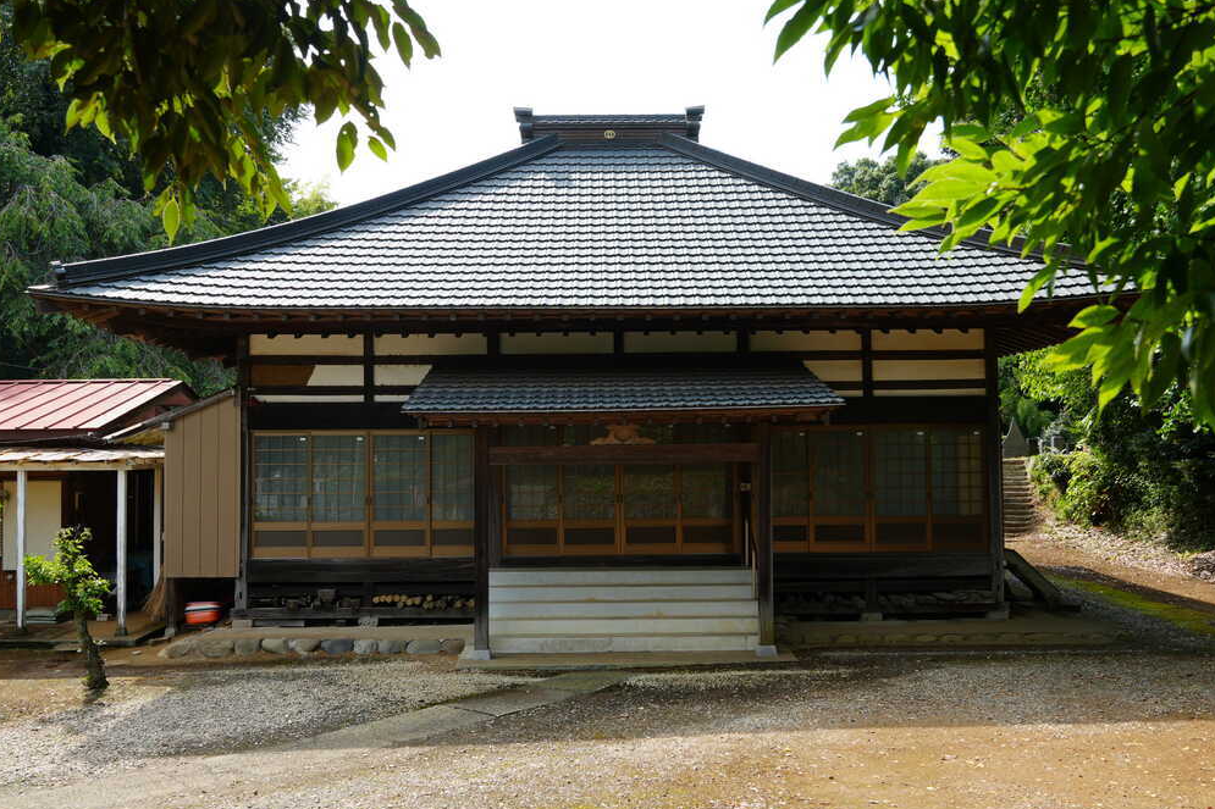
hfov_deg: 53.8
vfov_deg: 37.3
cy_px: 412
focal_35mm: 36
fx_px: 1198
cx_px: 614
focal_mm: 23
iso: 100
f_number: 6.3
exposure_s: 1/100
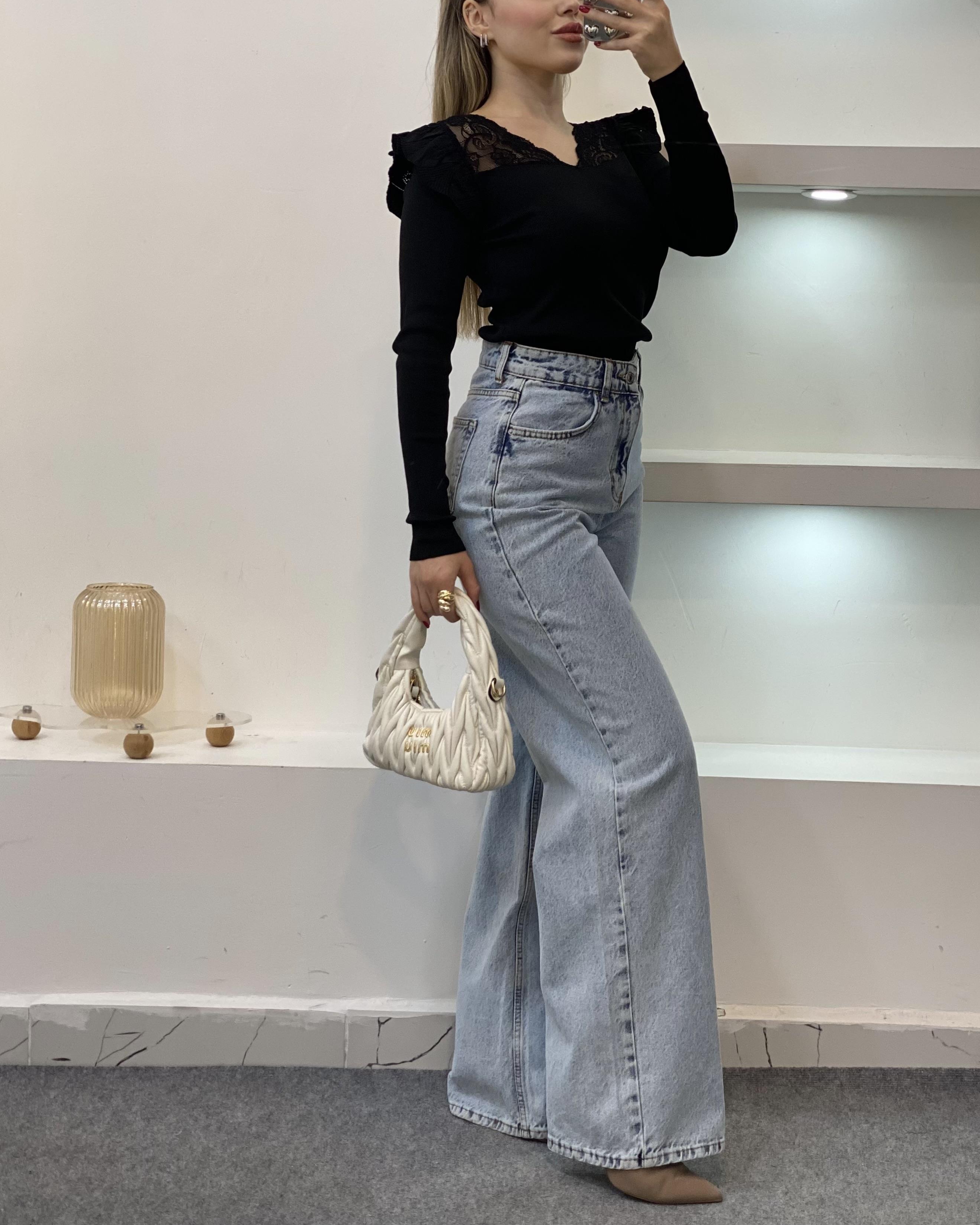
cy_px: 526
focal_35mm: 61
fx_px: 2211
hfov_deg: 25.0
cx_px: 546
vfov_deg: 30.9
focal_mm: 6
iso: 64
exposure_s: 1/100
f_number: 2
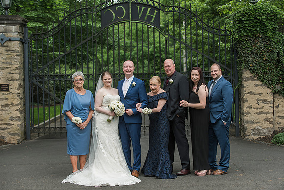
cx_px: 148
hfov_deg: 25.0
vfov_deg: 16.8
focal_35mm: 81
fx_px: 640
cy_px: 99
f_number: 4
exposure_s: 1/640
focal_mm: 78
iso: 500
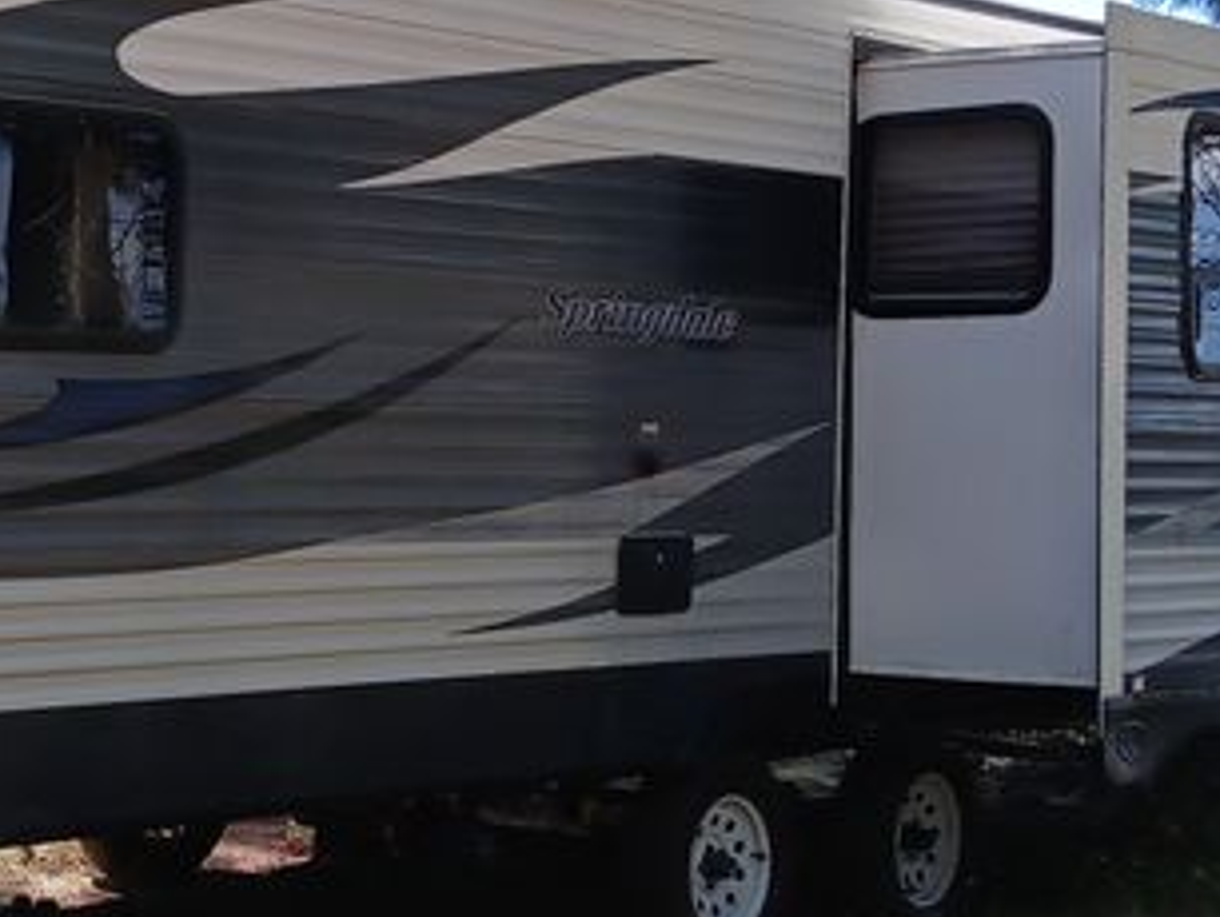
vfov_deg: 17.0
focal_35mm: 87
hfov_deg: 21.8
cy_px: 506
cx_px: 48
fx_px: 3069
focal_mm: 3.98
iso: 20
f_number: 1.8
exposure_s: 1/280
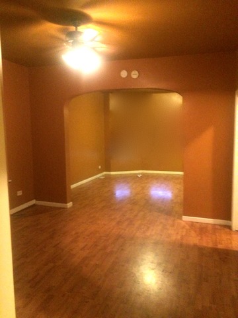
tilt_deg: -6.0
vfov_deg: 61.7
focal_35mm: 29
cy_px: 159
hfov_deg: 48.2
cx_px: 119
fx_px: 266
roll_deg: +0.8
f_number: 2.2
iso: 640
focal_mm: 4.15
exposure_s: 1/15
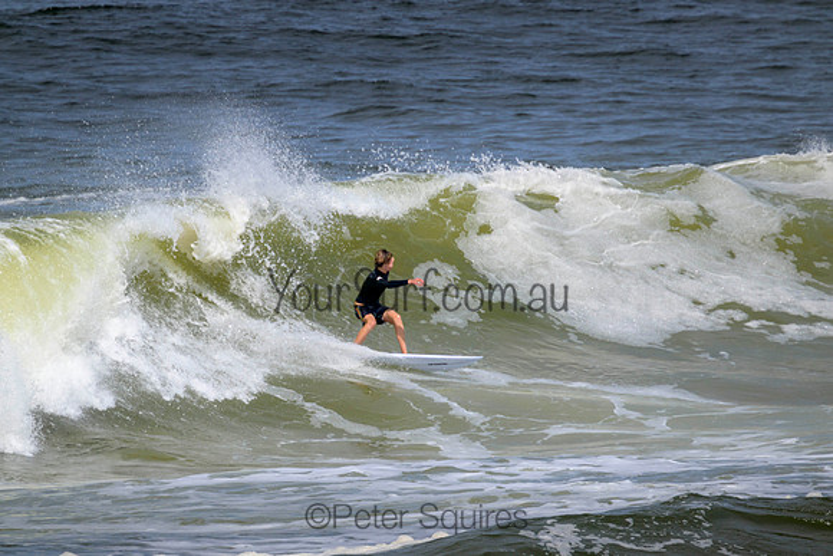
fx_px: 18515
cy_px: 278
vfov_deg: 1.7
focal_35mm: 800
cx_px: 416
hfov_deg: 2.6
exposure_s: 1/2000
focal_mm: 800
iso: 500
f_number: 11
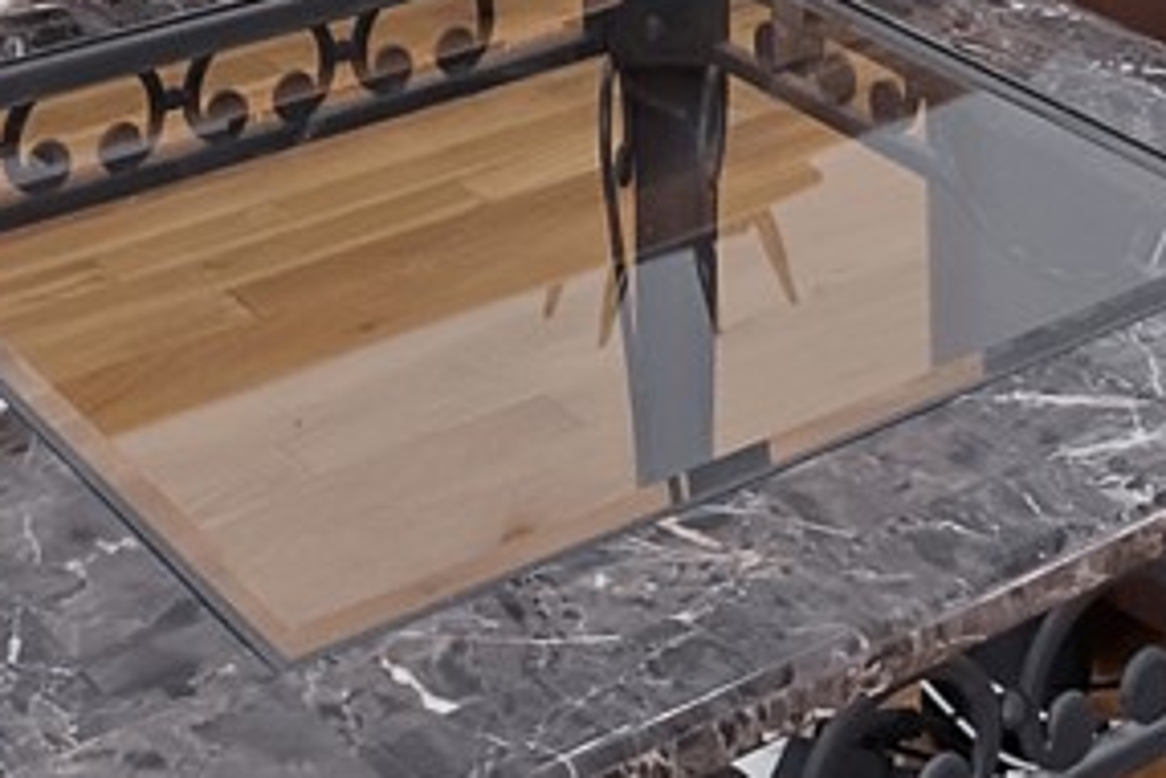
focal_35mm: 84
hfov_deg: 24.1
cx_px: 693
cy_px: -986
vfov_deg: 13.0
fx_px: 2722
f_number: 9
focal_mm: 12
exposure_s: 1/4
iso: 1250
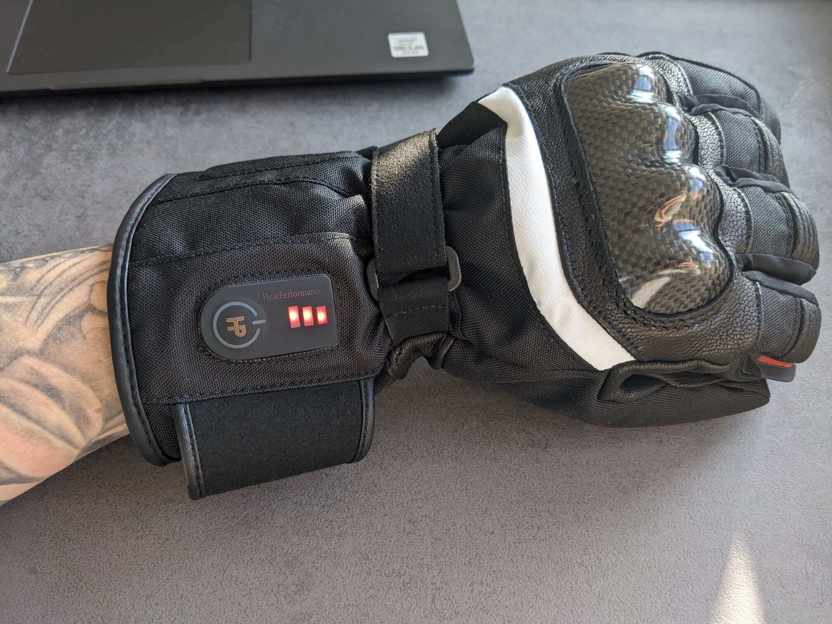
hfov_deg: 65.3
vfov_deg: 51.4
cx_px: 416
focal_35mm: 27
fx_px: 649
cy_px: 312
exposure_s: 1/99.9
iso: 78
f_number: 1.73
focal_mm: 4.38
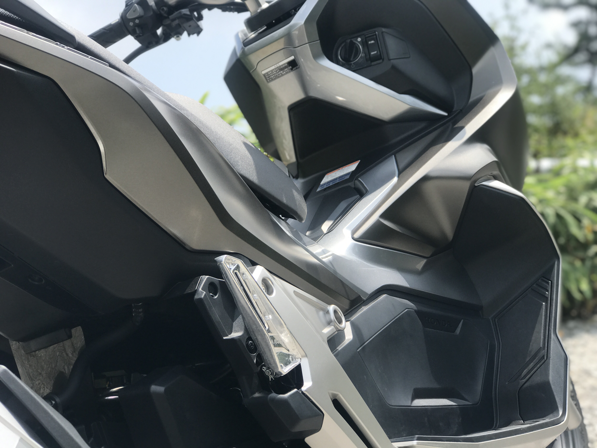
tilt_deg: -0.2
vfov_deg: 25.7
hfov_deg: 33.8
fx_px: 983
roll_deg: +1.4
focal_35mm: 57
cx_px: 298
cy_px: 224
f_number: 2.8
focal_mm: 6.6
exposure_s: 1/595
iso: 20
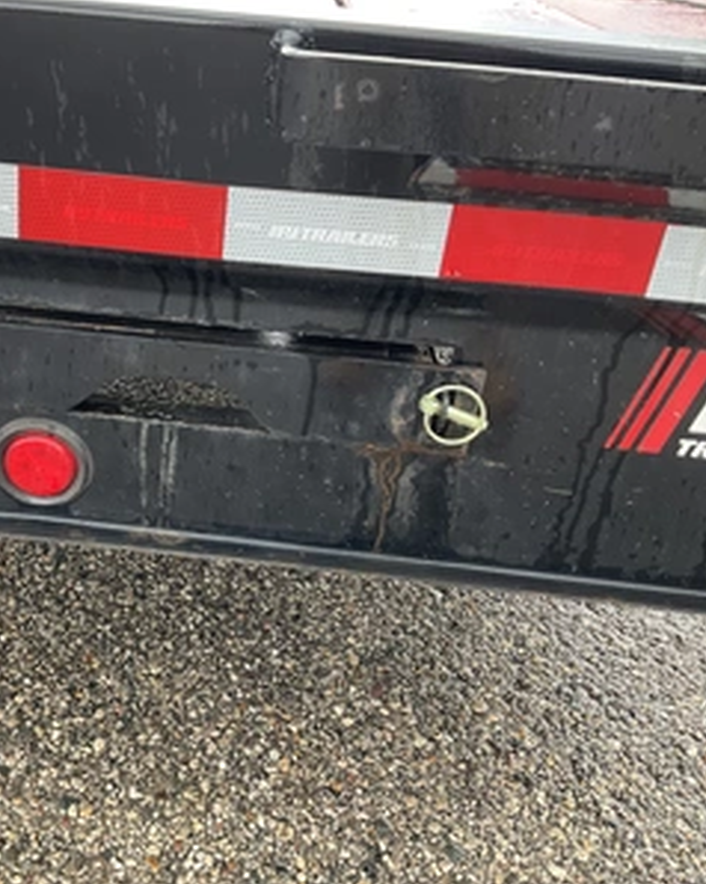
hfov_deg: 38.1
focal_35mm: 38
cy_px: 442
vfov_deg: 48.0
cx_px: 175
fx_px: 994
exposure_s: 1/103
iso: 64
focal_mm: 3
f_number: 1.8
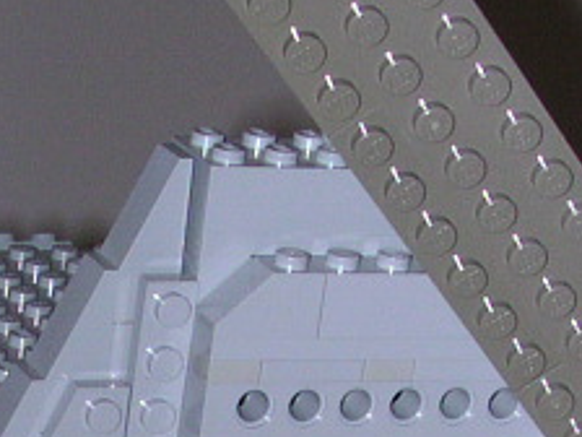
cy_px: 806
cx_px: 21
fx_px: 2841
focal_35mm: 169
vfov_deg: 8.4
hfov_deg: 11.6
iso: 100
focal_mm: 5.6
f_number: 4.5
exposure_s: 1/60
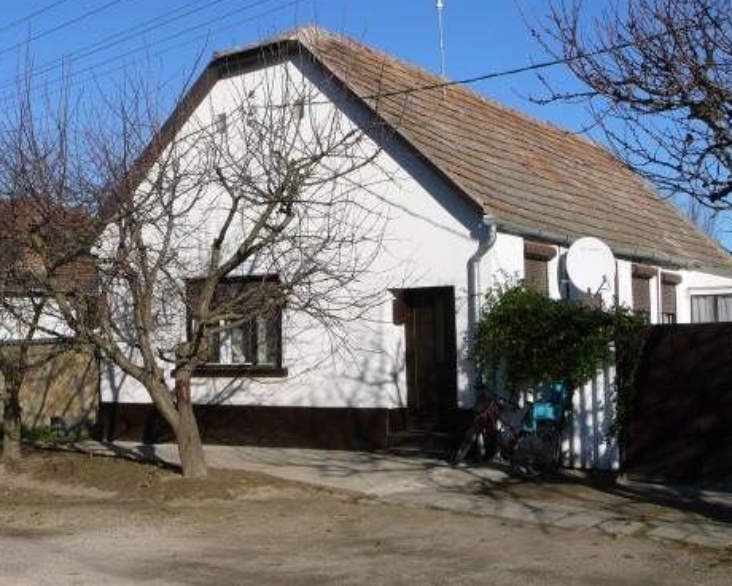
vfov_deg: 29.1
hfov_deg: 36.0
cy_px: 289
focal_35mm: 52
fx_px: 1127
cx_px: 350
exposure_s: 1/640
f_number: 5.6
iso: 80
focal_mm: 7.3
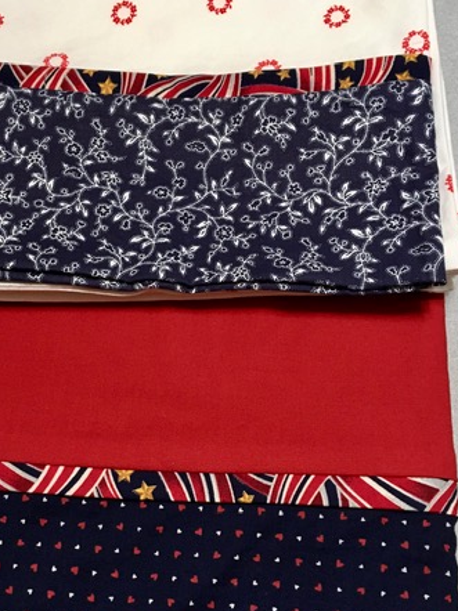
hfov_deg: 34.0
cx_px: 155
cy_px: 343
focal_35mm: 42
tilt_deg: -72.0
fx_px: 742
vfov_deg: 44.7
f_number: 2.2
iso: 100
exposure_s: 1/30
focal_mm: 4.15
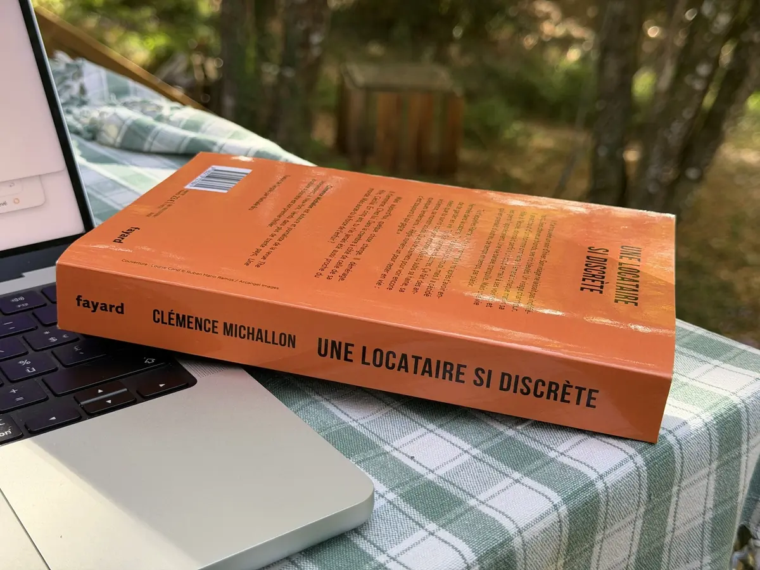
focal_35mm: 48
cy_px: 285
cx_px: 380
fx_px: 1054
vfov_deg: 30.3
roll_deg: -1.1
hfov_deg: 39.7
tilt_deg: -26.5
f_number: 1.78
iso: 64
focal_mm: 6.76
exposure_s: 1/218
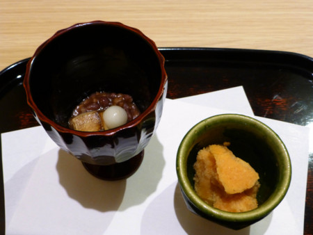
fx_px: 398
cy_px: 118
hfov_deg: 42.9
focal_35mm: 44
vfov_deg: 32.9
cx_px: 156
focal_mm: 7.9
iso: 400
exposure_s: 1/15
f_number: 4.1
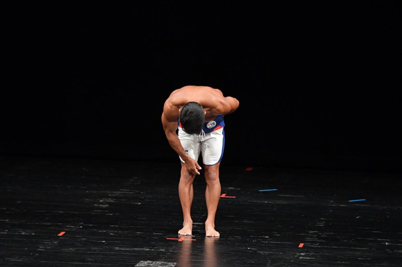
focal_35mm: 285
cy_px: 134
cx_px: 201
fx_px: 3181
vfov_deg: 4.8
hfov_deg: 7.2
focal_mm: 190
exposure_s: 1/400
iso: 3200
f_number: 5.6
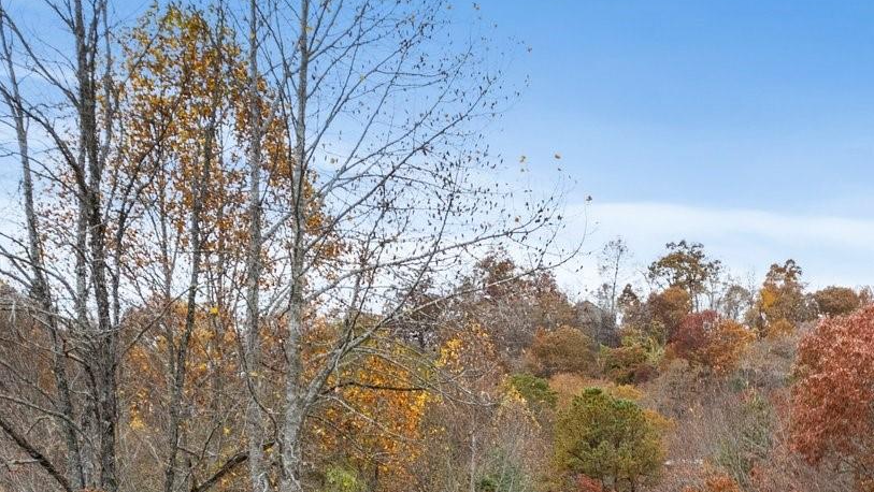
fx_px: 1345
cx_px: 825
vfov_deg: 19.1
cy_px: 656
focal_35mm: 58
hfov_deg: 33.6
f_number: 2.8
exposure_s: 1/500
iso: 100
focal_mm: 8.38
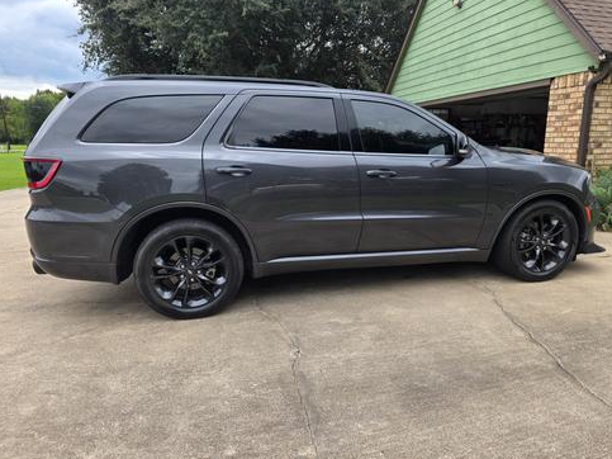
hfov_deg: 71.6
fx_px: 424
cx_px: 316
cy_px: 227
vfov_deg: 56.8
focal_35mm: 24
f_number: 1.7
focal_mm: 6.3
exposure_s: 1/180
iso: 50
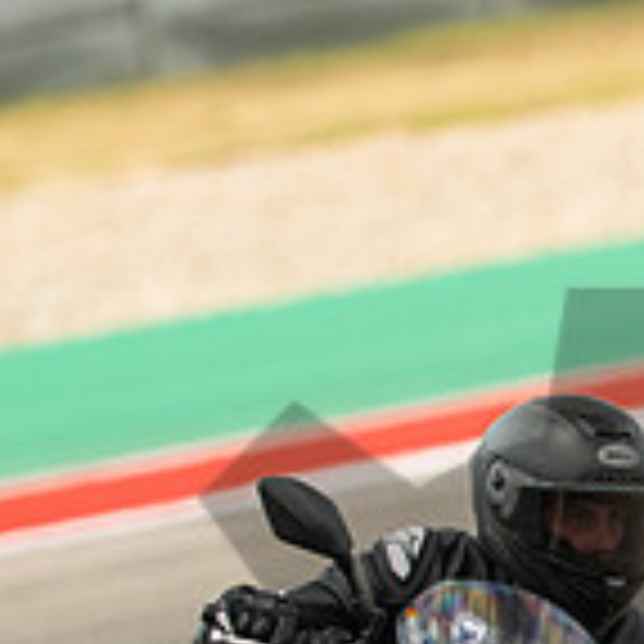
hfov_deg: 1.2
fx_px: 30562
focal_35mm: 1452
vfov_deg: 1.2
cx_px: 635
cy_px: 840
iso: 500
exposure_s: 1/2000
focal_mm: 280
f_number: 2.8
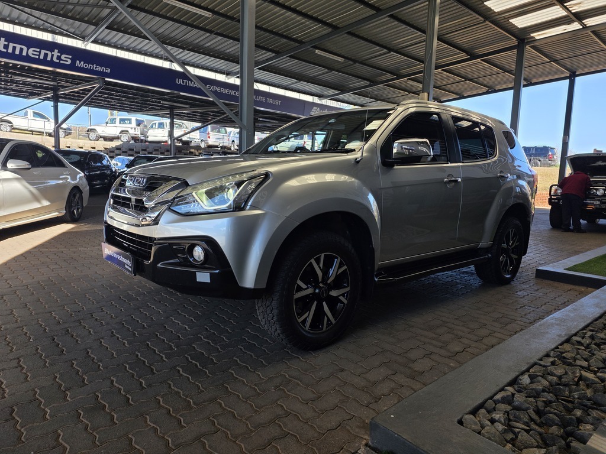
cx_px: 303
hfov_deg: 73.9
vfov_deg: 58.9
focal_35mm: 23
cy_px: 227
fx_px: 403
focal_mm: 6.25
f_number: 1.7
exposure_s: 1/248
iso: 20
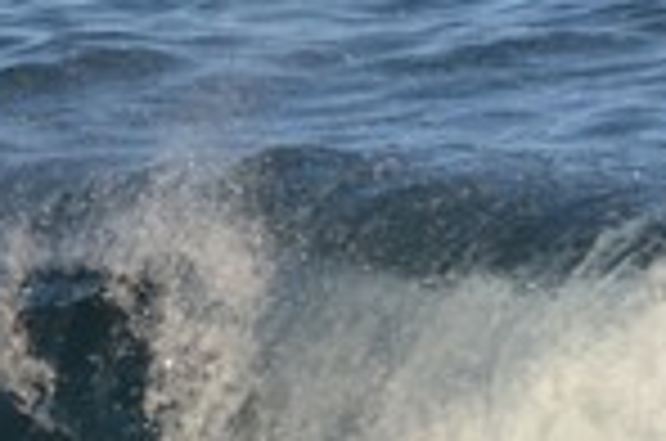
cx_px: 963
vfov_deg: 0.8
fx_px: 30939
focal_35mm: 1676
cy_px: 585
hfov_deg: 1.2
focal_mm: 300
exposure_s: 1/1250
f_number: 5.6
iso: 400
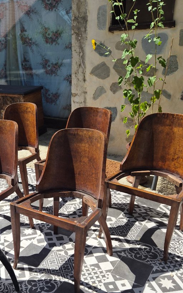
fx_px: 287
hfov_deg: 34.6
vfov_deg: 53.1
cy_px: 191
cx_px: 46
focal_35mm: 36
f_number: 1.8
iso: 50
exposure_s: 1/2920
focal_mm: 5.4
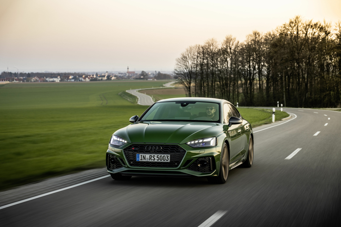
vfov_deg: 20.0
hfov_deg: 29.7
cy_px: 114
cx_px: 170
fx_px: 644
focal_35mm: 68
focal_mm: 68
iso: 200
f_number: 4.5
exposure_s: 1/20
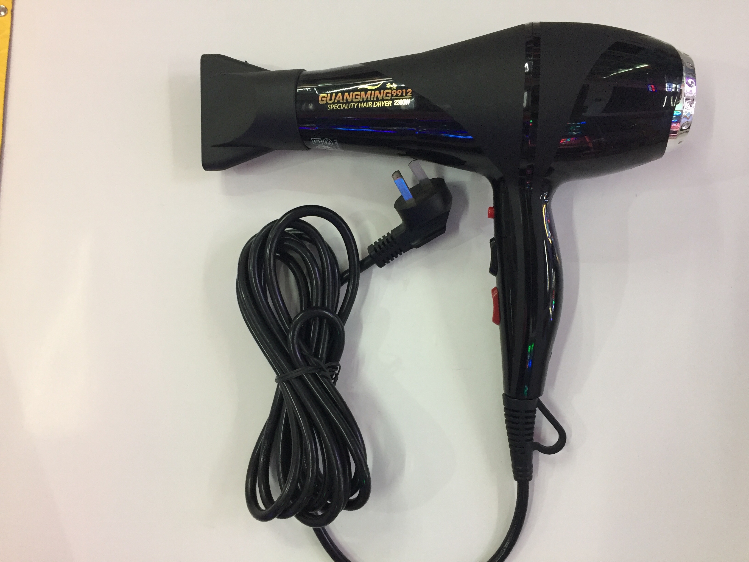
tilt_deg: -87.9
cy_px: 281
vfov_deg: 48.2
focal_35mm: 29
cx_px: 374
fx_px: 627
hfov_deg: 61.7
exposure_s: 1/33
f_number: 2.2
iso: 160
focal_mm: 4.15
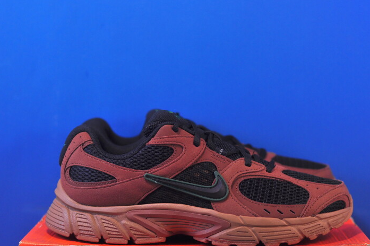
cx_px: 193
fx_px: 883
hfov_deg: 23.7
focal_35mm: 86
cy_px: 135
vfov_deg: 15.9
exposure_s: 1/320
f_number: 2.5
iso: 250
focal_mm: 50
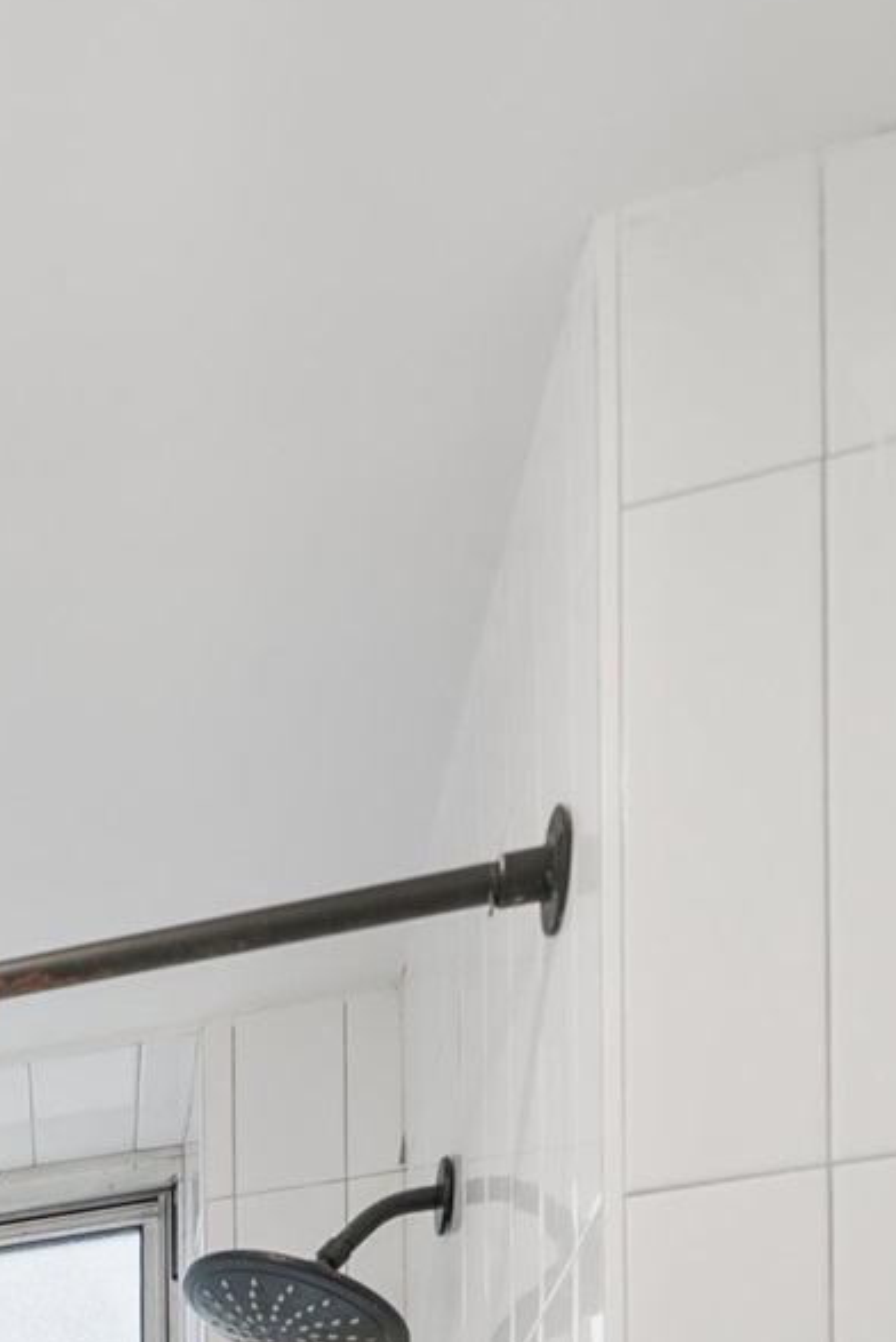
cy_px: 2124
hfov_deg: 20.3
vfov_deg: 25.8
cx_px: -647
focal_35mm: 51
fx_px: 1902
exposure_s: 1/80
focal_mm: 13
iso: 125
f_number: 4
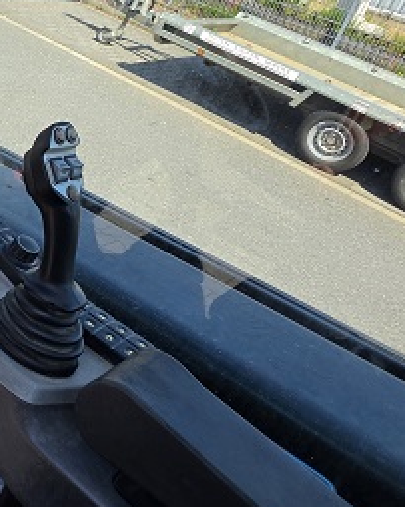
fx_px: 600
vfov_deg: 43.8
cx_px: -66
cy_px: 108
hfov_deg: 31.9
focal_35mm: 40
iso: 32
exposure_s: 1/699
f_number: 1.9
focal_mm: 2.2
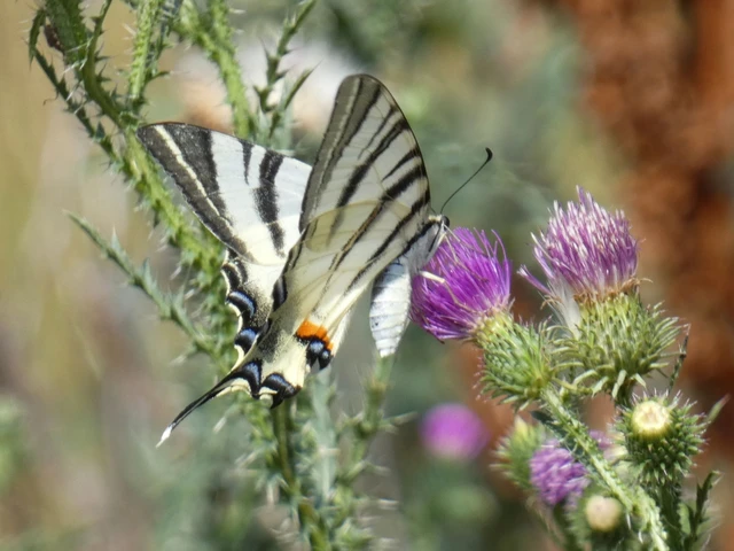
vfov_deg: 2.8
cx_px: 367
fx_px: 11259
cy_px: 276
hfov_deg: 3.7
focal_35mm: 531
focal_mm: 95.2
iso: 80
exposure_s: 1/160
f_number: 5.6
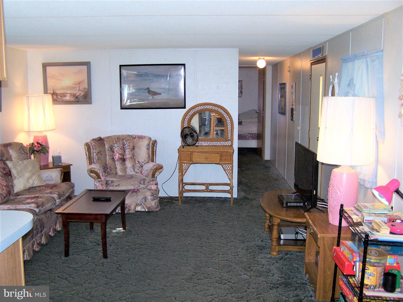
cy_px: 151
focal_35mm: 38
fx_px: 442
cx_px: 202
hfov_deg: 49.0
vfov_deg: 37.7
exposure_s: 1/60
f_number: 2.8
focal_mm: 6.3
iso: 140
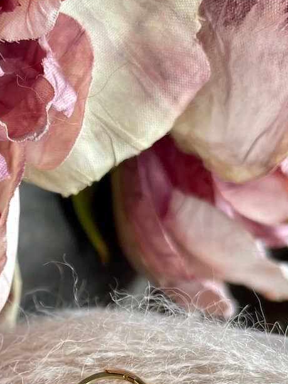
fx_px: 754
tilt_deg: -50.3
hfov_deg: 20.8
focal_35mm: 68
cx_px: -11
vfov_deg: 26.7
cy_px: 403
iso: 125
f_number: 1.6
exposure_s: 1/116
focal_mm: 4.2
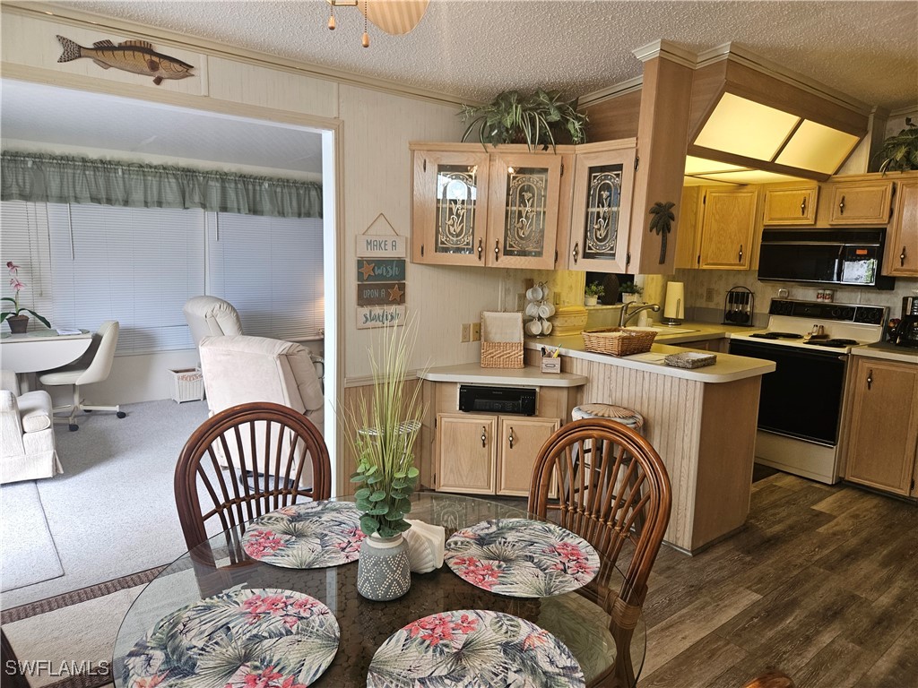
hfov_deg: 73.9
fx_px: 610
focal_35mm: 23
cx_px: 459
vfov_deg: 58.9
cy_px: 344
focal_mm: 5.4
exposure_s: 1/120
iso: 200
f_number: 1.8
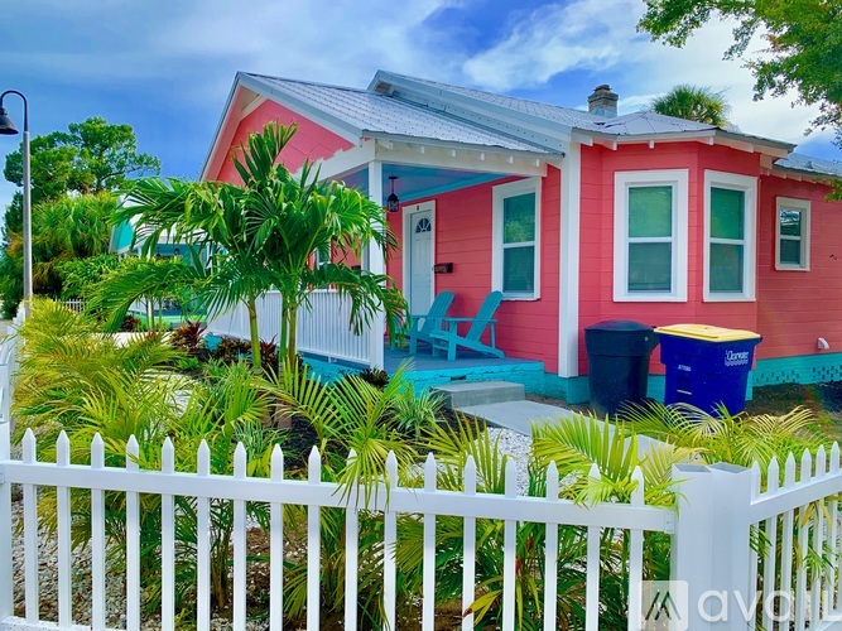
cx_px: 421
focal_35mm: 26
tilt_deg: -0.9
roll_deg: +0.9
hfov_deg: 67.3
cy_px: 316
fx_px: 632
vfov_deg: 53.0
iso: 25
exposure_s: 1/1163
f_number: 1.8
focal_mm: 4.25
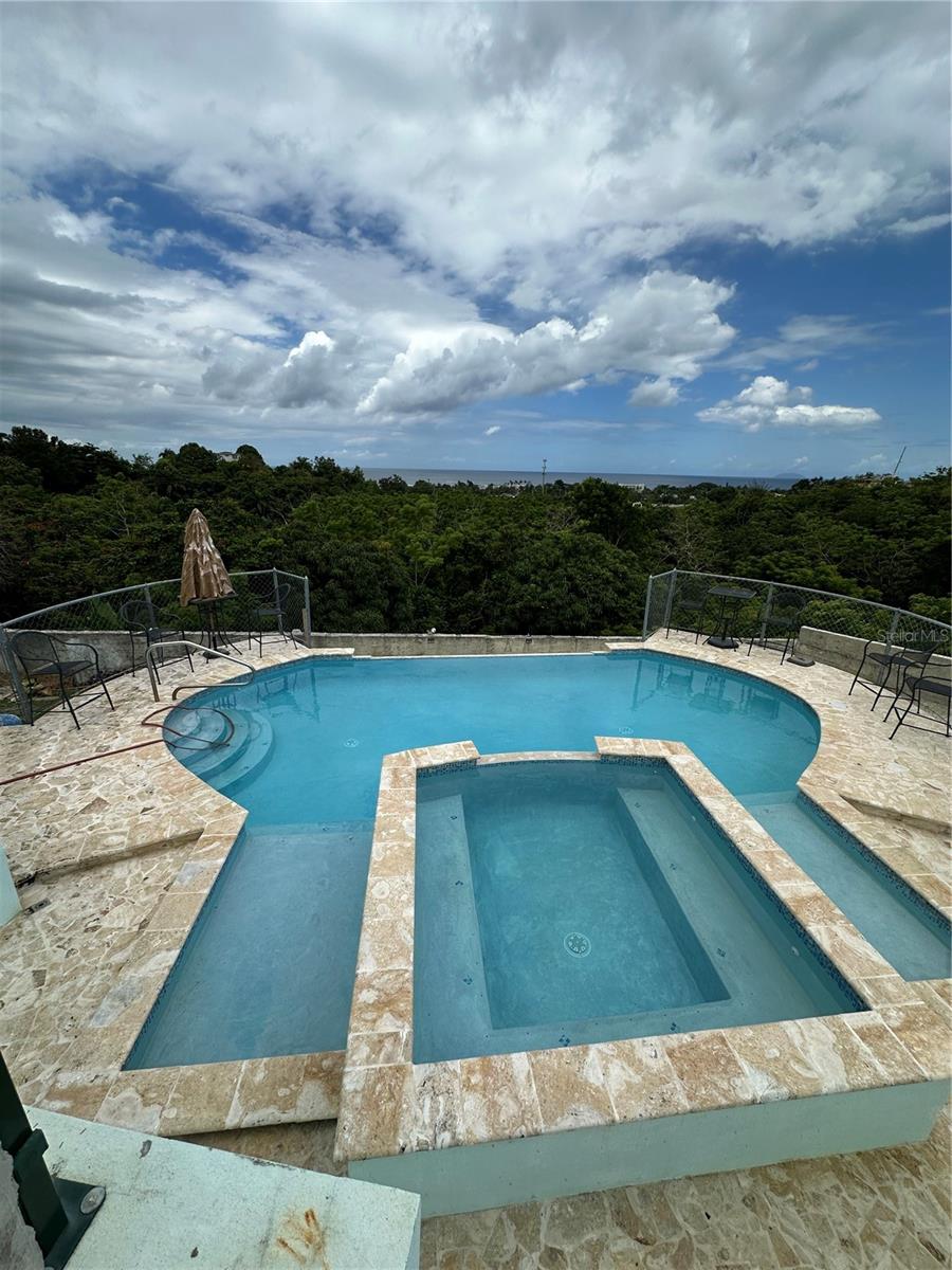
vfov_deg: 102.1
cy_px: 635
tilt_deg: -18.1
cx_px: 476
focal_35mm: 14
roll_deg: -1.8
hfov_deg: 85.7
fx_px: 513
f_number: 2.2
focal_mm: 2.22
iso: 40
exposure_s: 1/2747
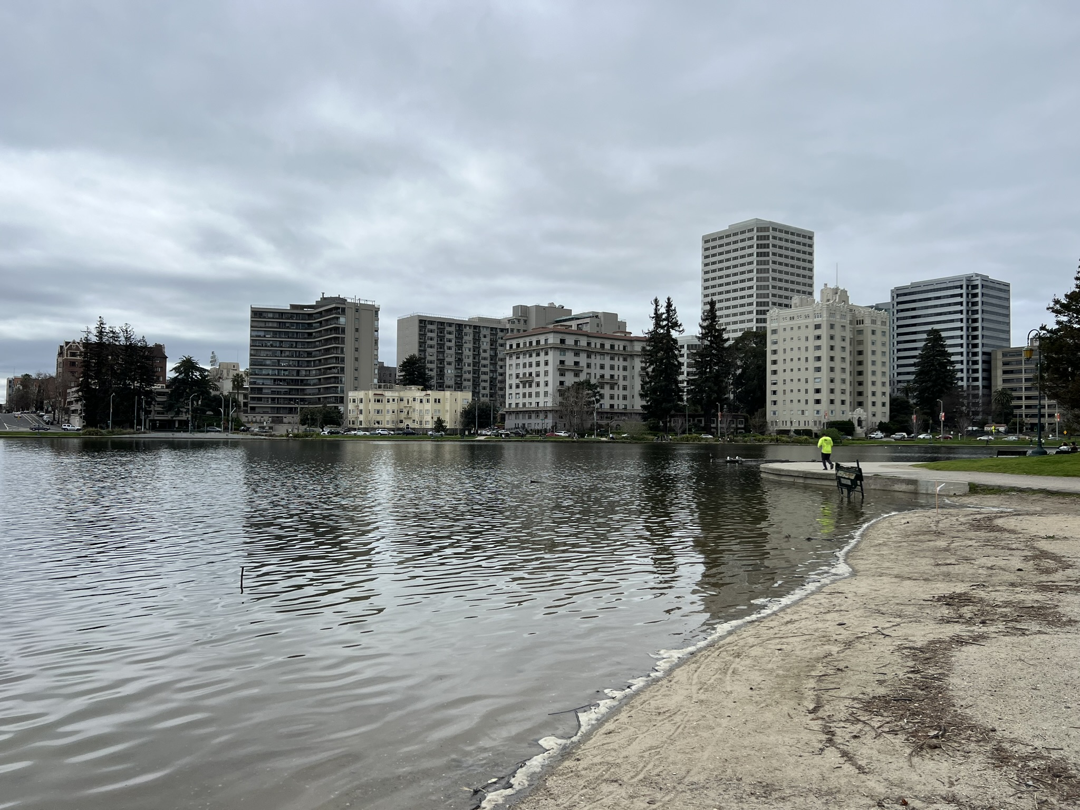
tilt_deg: +1.3
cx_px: 540
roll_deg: -0.2
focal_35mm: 26
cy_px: 405
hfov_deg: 67.3
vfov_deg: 53.1
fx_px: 811
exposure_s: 1/8000
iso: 50
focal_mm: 5.7
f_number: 1.5
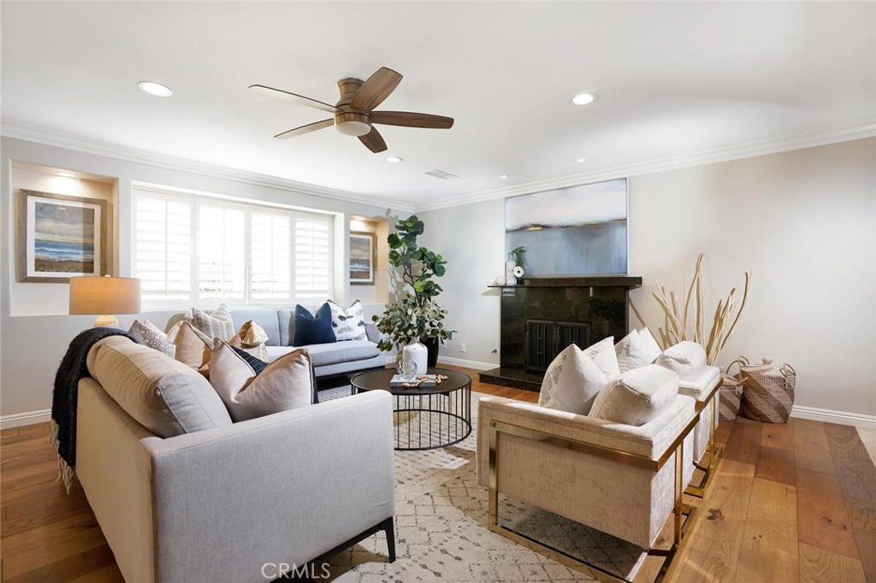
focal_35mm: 16
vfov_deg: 73.7
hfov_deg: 96.8
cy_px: 292
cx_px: 438
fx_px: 389
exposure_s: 1/40
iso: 400
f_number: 7.1
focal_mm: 16
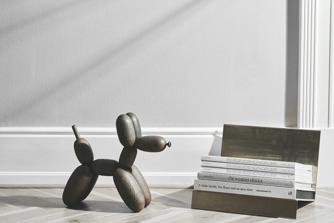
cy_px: 112
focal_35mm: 85
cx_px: 167
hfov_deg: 23.9
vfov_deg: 16.1
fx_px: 788
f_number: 5.6
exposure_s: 1/2.5
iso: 100
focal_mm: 85
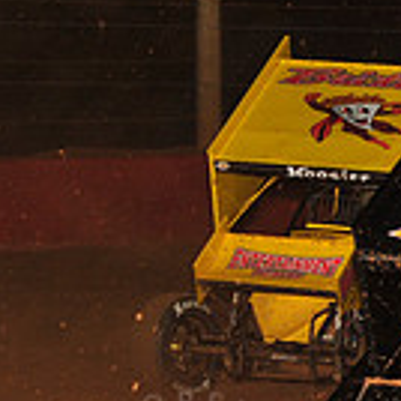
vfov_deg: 6.0
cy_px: 296
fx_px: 3853
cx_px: 186
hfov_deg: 6.0
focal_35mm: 294
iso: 800
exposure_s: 1/320
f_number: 6.3
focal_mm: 80
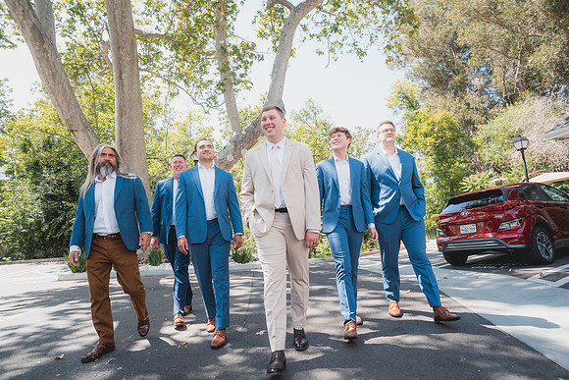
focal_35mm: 18
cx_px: 284
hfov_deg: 90.0
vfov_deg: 67.4
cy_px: 190
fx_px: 285
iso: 200
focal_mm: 18
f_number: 3.5
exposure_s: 1/200
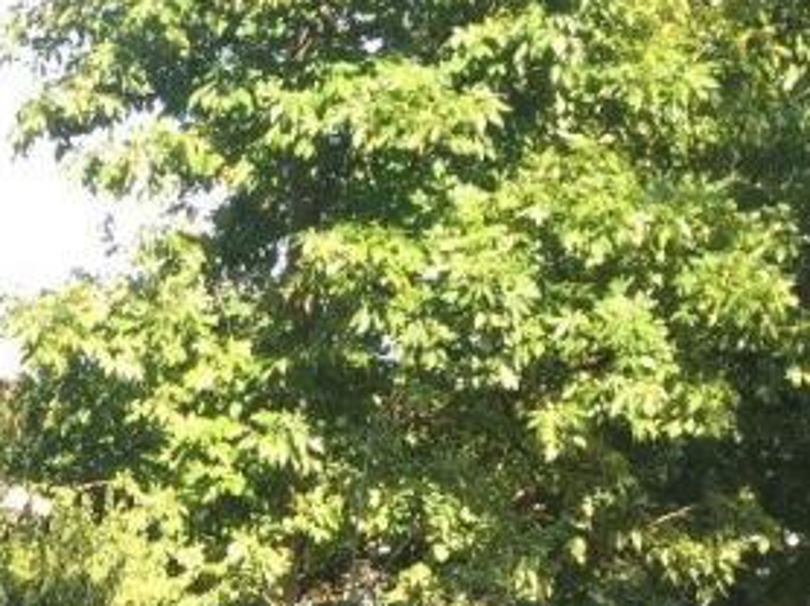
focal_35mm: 107
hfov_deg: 17.1
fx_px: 2502
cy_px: 1020
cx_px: -288
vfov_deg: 12.8
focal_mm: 4.15
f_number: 2.2
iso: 32
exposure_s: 1/171
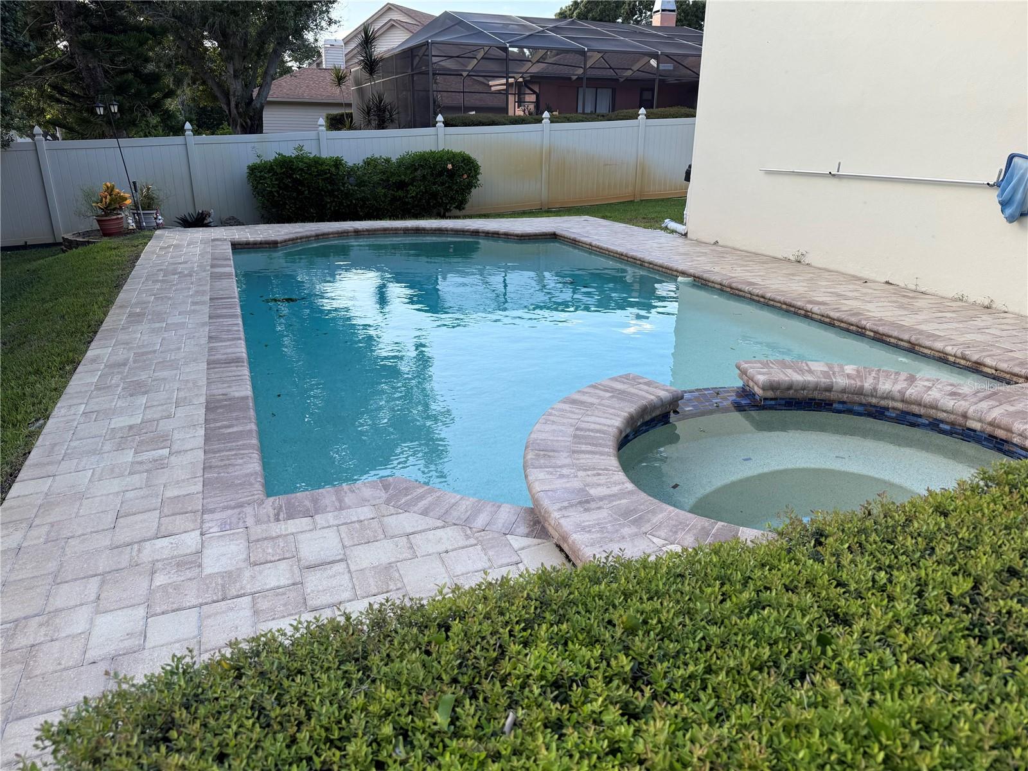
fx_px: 713
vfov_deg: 56.8
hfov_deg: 71.6
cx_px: 514
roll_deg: -2.0
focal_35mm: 24
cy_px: 386
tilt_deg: -18.4
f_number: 1.78
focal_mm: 6.76
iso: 80
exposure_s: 1/955
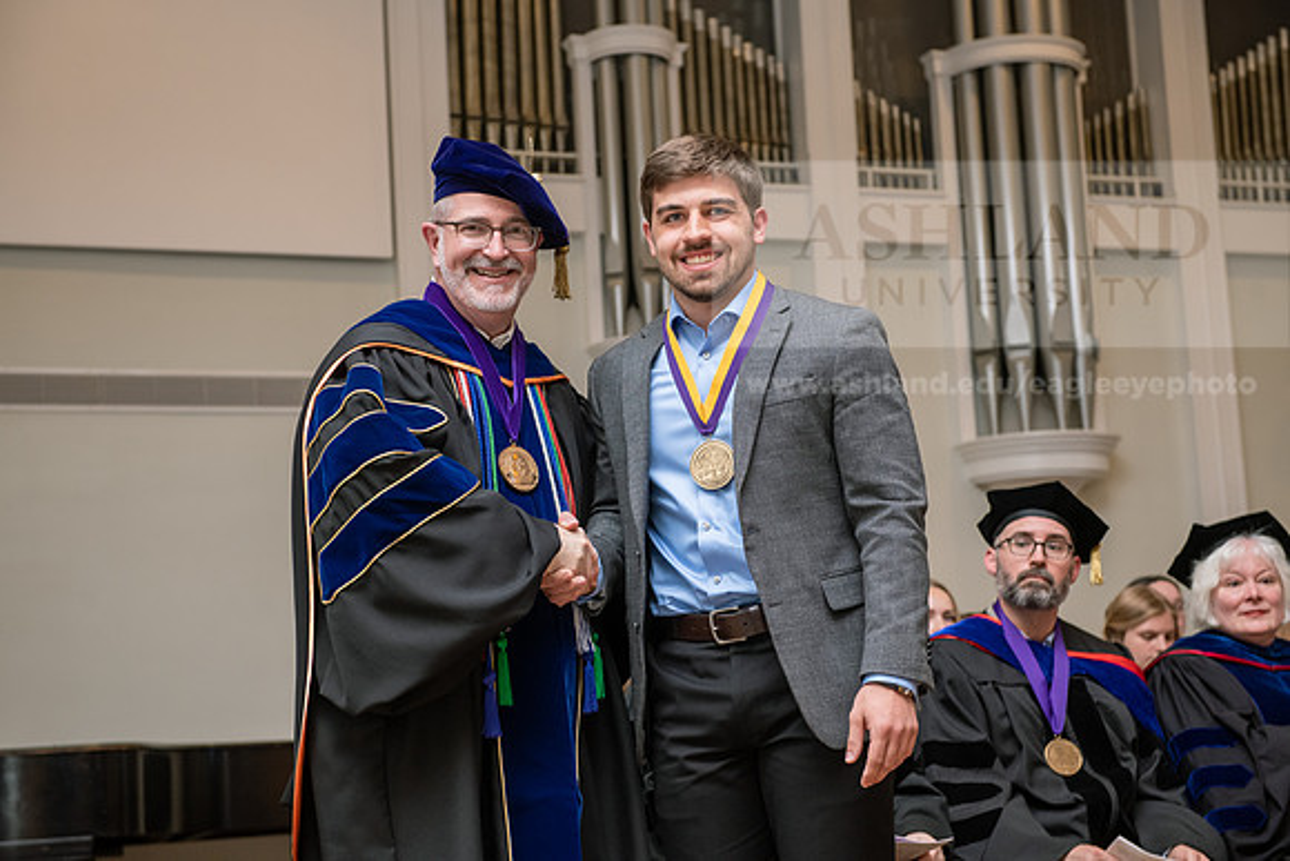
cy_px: 430
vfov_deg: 20.6
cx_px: 645
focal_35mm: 66
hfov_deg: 30.5
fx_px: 2365
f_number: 4.5
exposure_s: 1/200
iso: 1250
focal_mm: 66
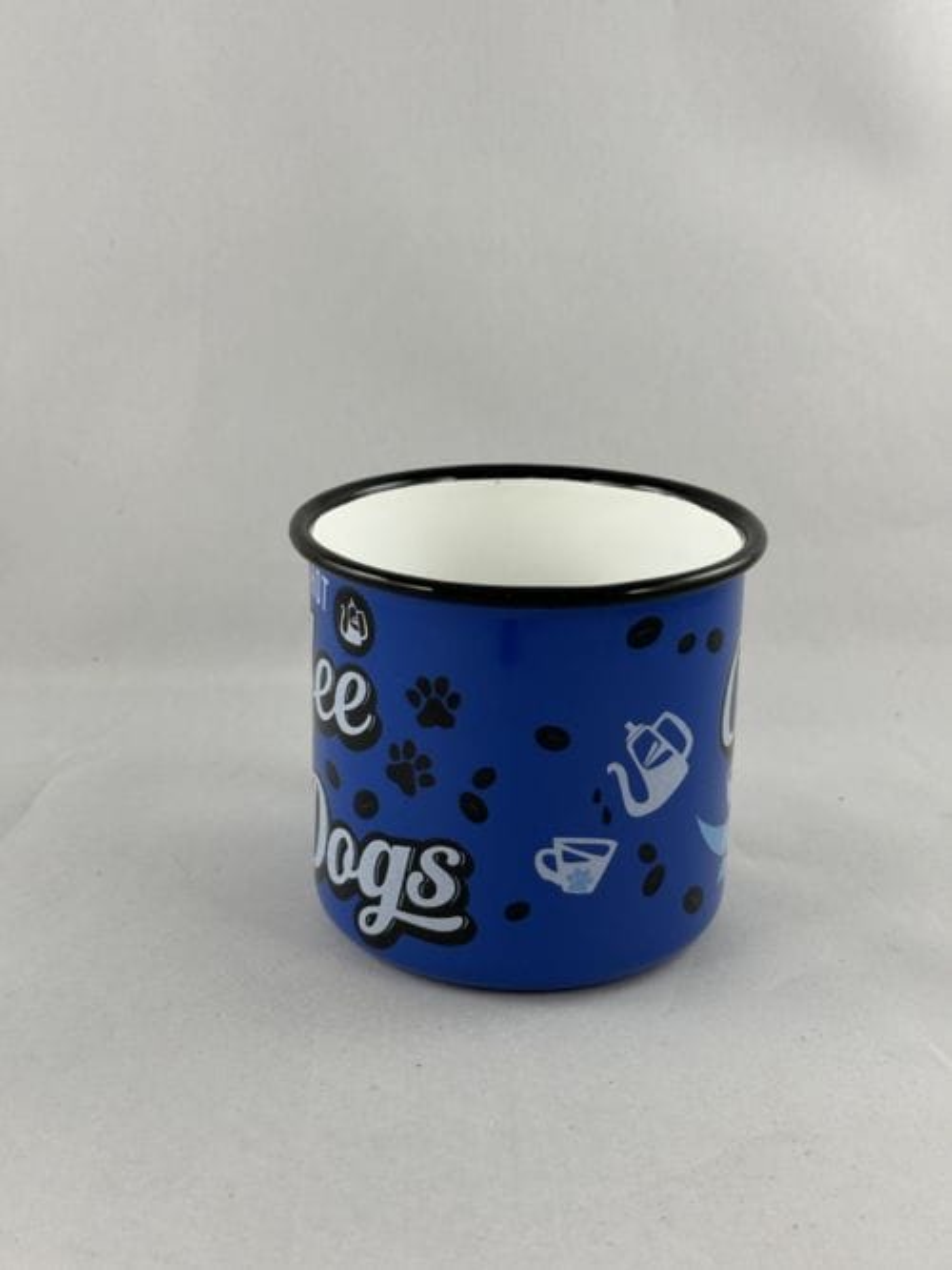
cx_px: 476
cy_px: 635
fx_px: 1761
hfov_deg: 30.3
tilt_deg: -18.7
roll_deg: -1.2
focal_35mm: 48
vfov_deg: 39.7
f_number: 1.78
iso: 50
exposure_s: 1/100
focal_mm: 6.86
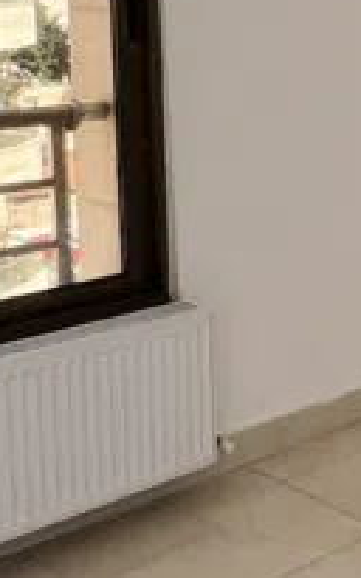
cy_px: 116
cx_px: 513
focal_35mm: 69
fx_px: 1087
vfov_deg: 29.1
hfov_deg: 17.3
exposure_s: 1/99
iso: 80
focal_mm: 1.57
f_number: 1.8
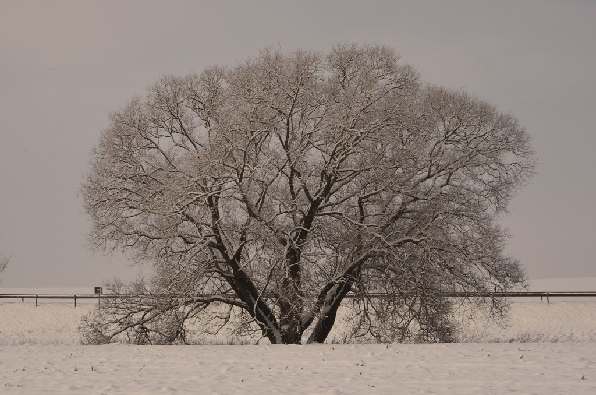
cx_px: 298
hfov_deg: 19.5
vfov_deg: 13.0
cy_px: 198
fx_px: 1735
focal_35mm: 105
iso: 100
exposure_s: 1/100
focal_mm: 70
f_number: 22
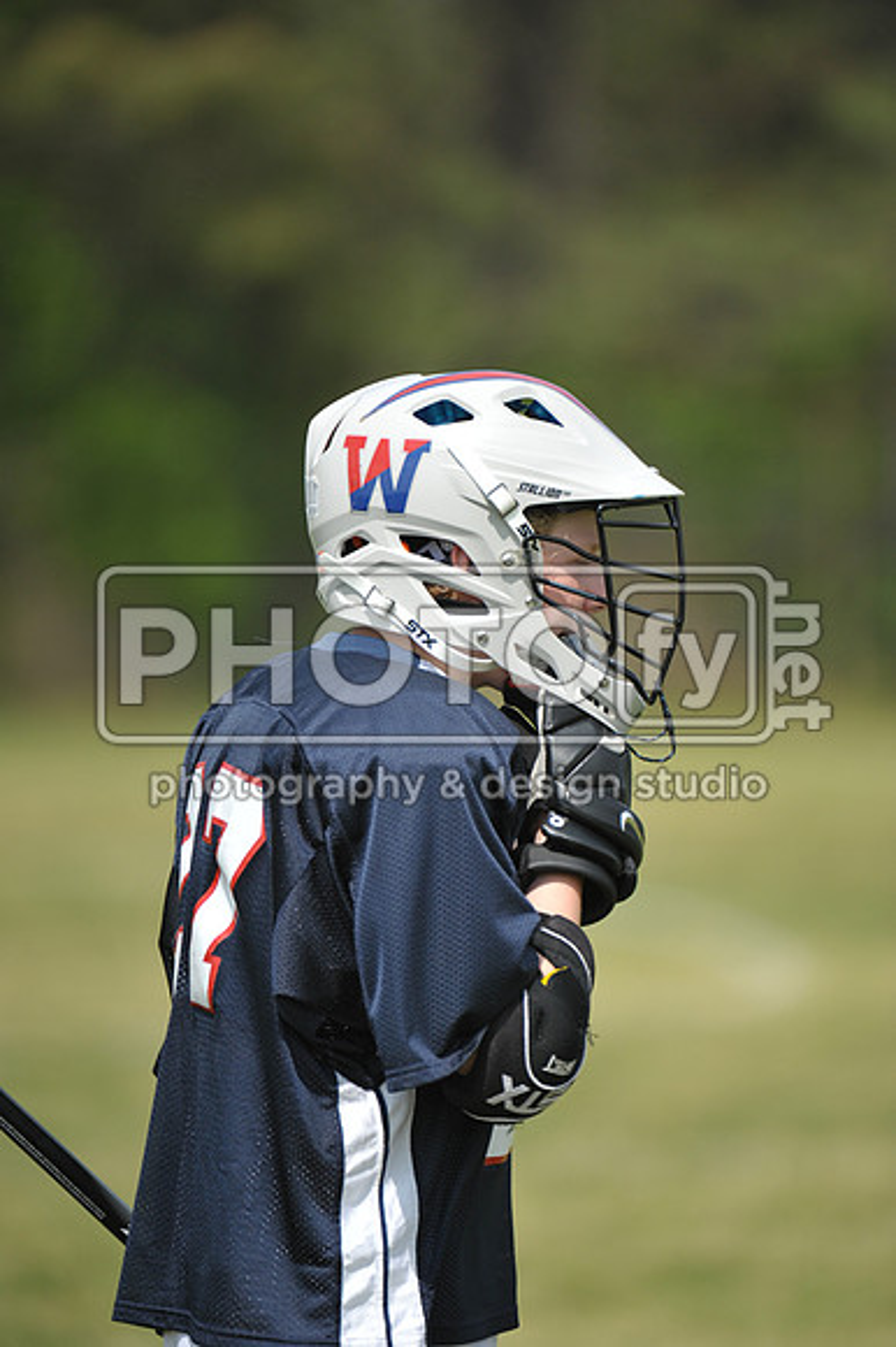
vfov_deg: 5.2
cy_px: 674
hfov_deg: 3.4
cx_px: 448
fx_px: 14950
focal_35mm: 400
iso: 640
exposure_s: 1/4000
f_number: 4
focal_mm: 400
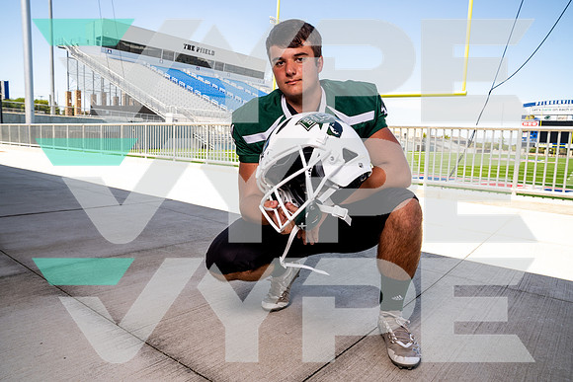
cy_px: 191
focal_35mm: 26
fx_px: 414
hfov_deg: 69.4
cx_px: 286
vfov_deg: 49.6
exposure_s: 1/125
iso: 100
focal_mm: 26
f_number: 8
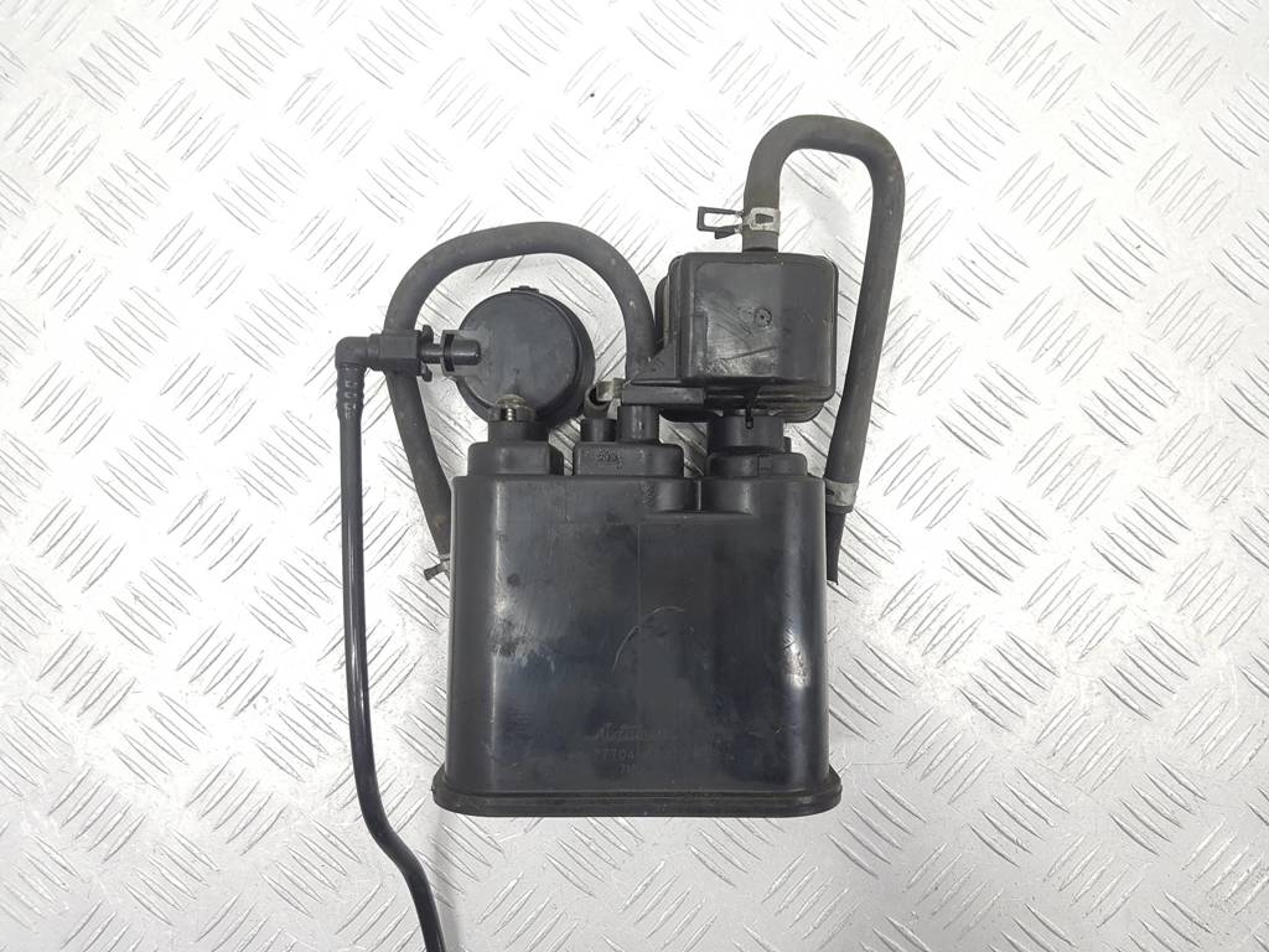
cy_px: 476
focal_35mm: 26
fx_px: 953
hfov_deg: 67.3
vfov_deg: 53.1
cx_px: 634
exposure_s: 1/50
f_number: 1.7
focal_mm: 4.2
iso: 80
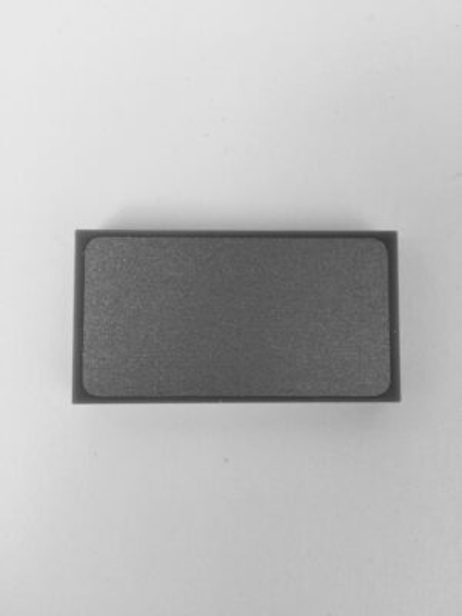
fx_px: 516
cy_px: 308
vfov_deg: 61.7
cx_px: 231
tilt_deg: -87.3
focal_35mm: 29
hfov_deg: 48.2
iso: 64
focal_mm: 4.15
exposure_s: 1/33
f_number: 2.2
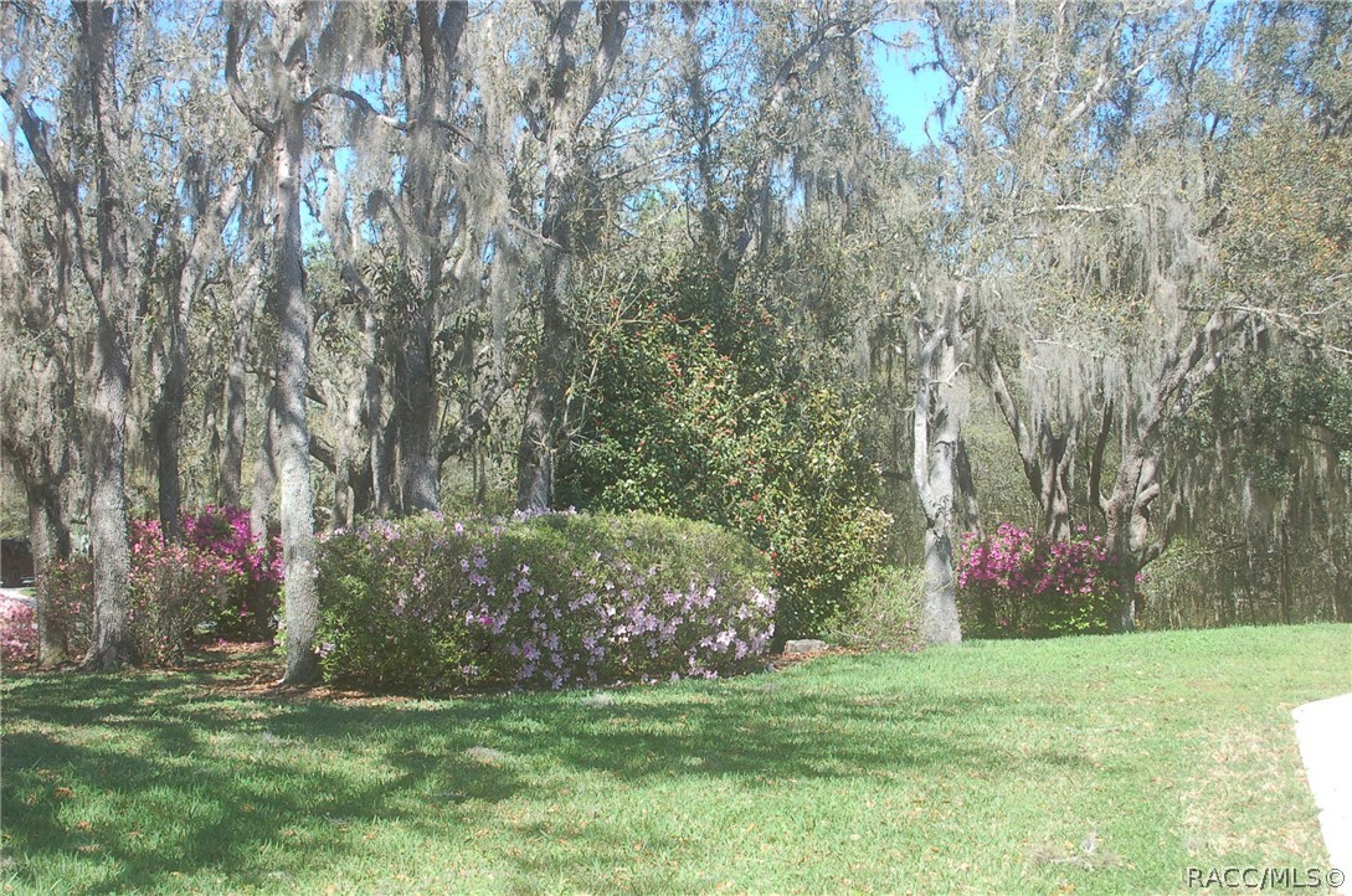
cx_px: 676
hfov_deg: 41.2
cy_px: 448
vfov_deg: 28.0
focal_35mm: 48
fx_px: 1799
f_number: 7.1
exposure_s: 1/200
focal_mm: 32
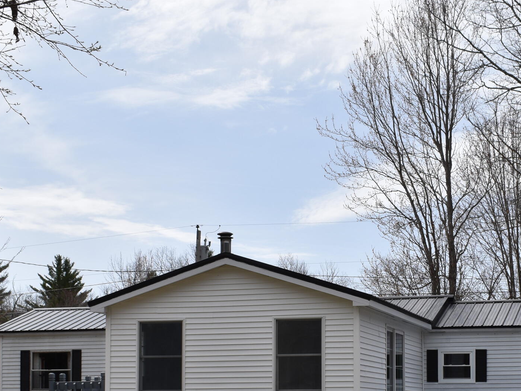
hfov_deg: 26.1
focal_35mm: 74
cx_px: 368
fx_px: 1114
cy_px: 371
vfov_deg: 19.4
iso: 100
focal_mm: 24
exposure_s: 1/200
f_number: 11
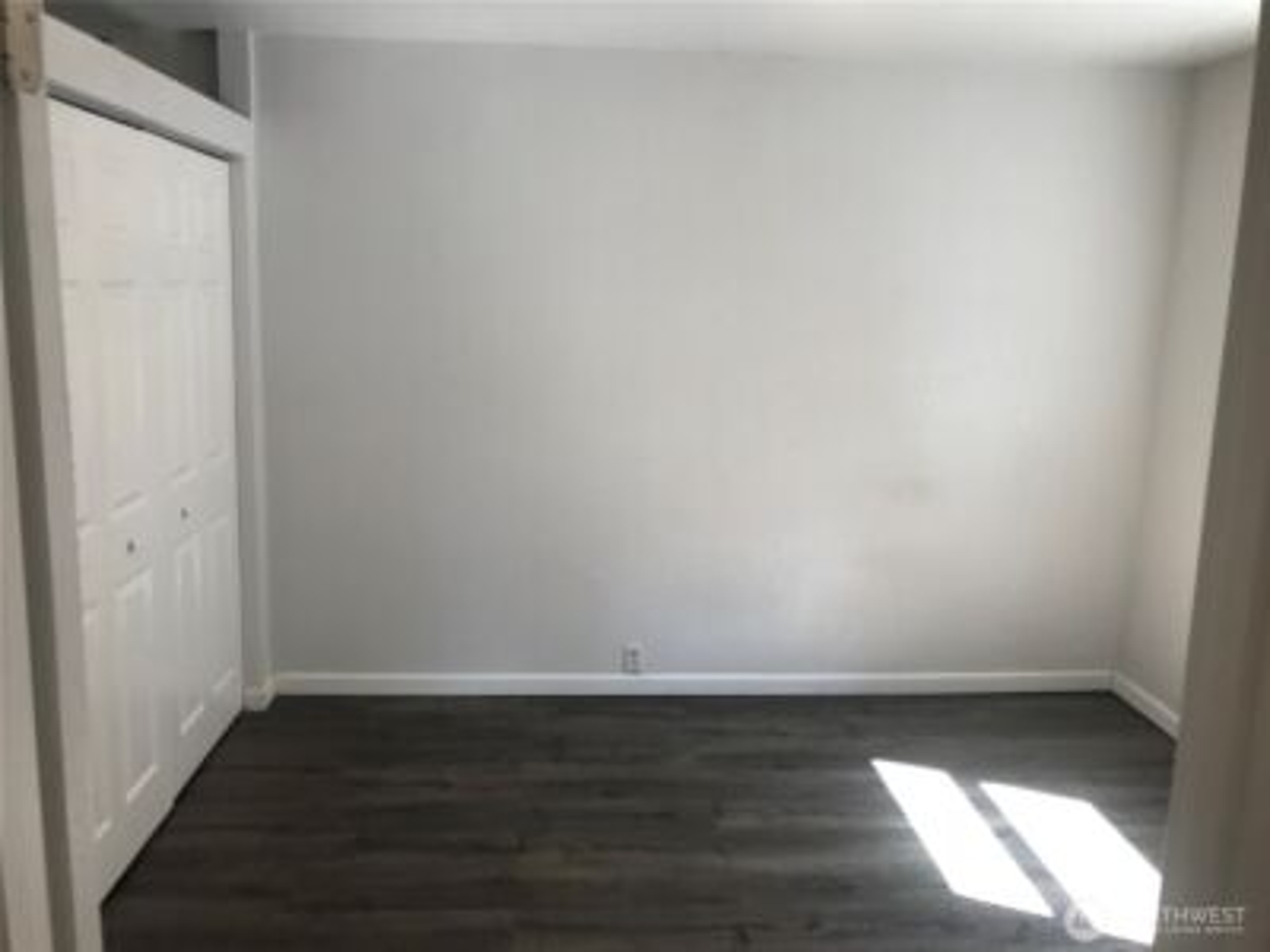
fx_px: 1027
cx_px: 635
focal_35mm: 28
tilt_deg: -9.4
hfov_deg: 63.4
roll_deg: -0.8
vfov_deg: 49.7
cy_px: 476
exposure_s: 1/120
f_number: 1.8
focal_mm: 3.99
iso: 40
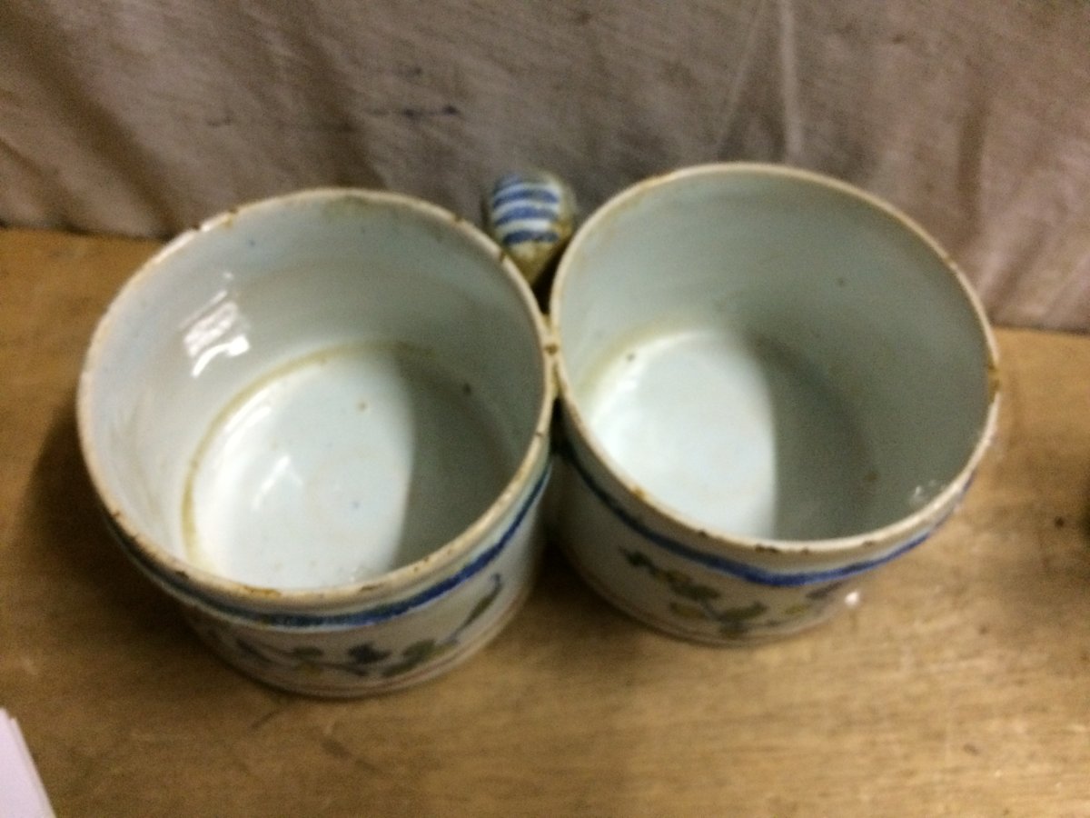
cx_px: 545
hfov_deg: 61.7
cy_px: 409
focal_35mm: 29
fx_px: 913
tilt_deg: -60.7
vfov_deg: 48.2
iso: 320
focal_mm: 4.15
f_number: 2.2
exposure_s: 1/25
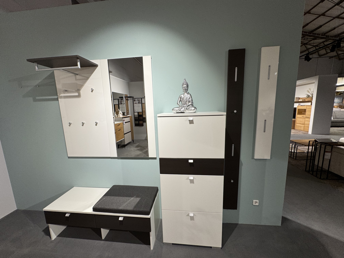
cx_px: 172
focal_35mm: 14
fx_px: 139
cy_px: 129
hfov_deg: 102.1
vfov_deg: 85.7
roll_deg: +1.9
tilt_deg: -8.3
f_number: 2.2
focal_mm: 2.22
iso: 100
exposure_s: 1/100
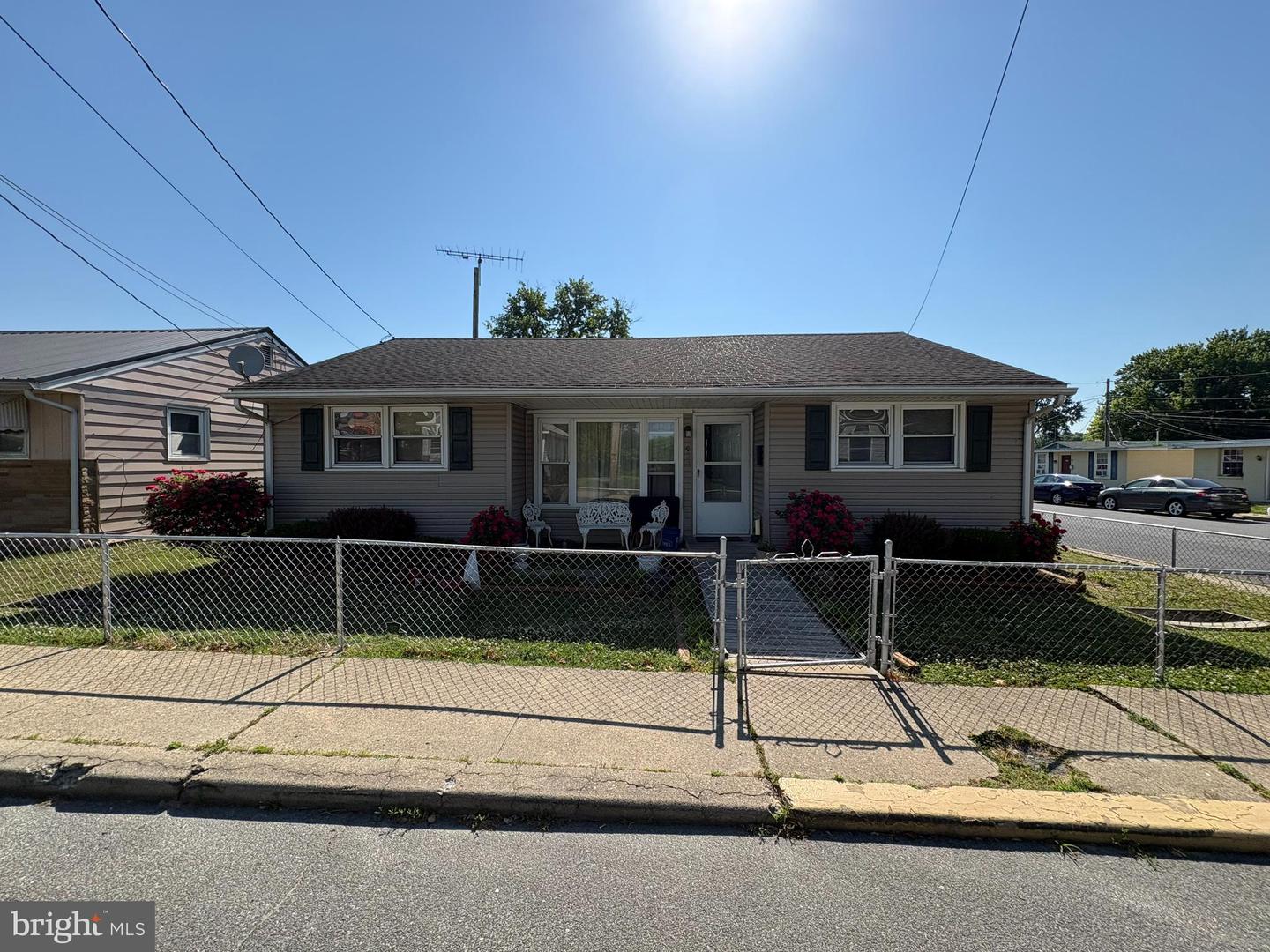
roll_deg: -0.3
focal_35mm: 14
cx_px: 635
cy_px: 476
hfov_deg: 102.1
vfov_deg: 85.7
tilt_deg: -1.7
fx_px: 514
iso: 64
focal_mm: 2.22
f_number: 2.2
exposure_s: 1/1672
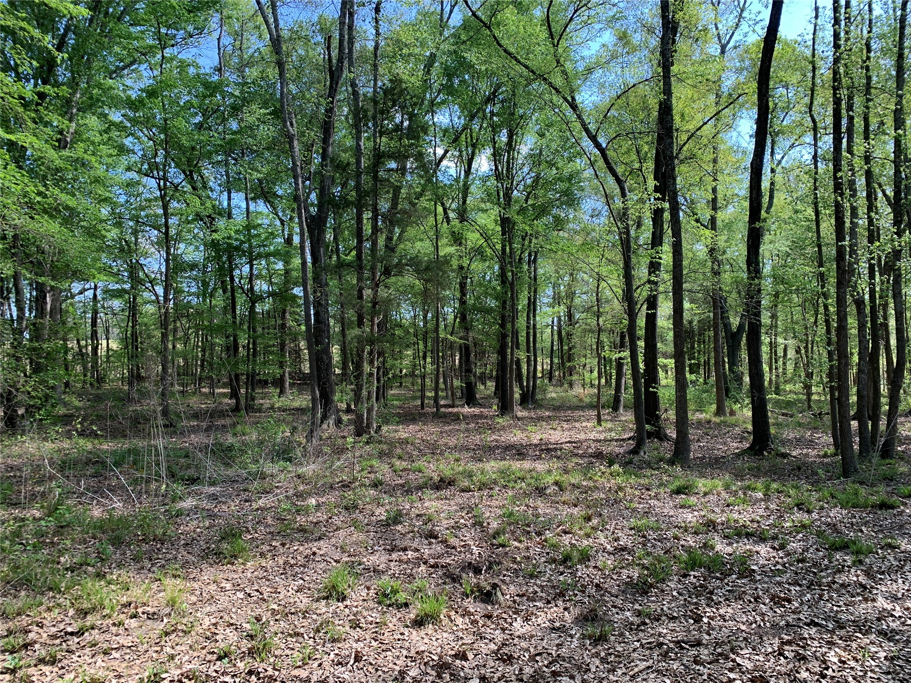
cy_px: 342
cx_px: 456
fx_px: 684
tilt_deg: +0.5
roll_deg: +0.9
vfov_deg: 53.1
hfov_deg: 67.3
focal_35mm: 26
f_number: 1.8
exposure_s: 1/198
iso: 25
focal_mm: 4.25
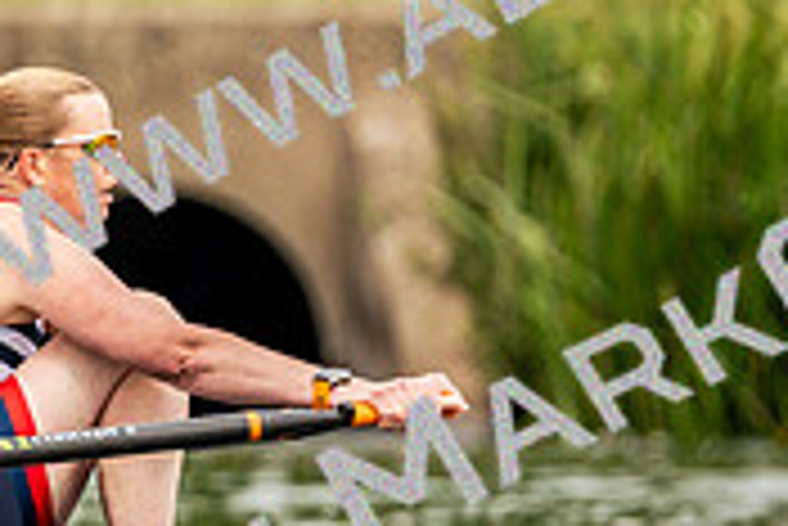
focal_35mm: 1986
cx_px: -356
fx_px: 43506
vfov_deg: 0.7
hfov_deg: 1.0
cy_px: 362
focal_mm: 600
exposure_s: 1/2000
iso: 500
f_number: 6.3
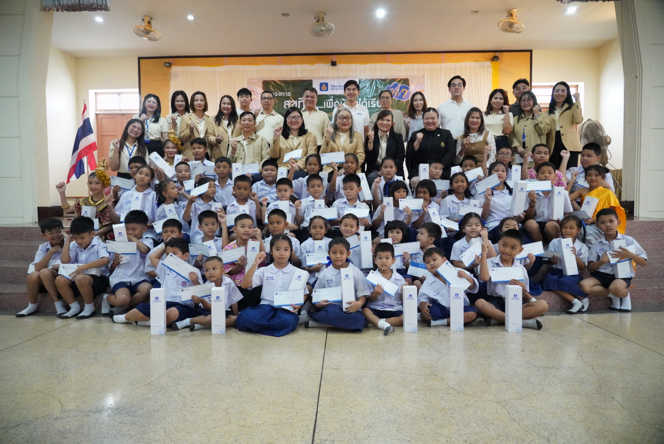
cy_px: 222
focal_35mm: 24
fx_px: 443
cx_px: 332
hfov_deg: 73.7
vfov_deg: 53.2
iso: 16000
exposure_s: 1/200
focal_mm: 24
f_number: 4
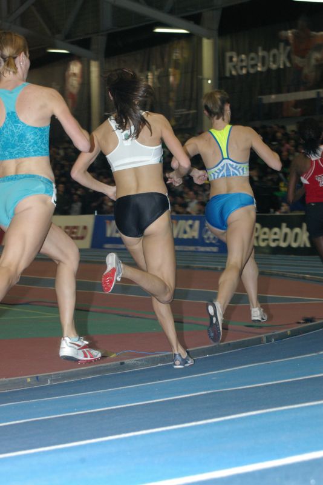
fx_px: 1674
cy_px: 242
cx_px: 162
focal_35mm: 124
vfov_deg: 16.4
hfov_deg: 11.0
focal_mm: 83
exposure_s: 1/125
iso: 800
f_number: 7.1
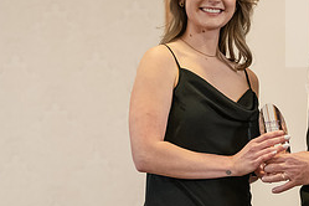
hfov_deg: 11.0
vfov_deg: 7.4
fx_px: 1596
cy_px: 114
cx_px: 248
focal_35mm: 186
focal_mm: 80
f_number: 3.5
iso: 2500
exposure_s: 1/200
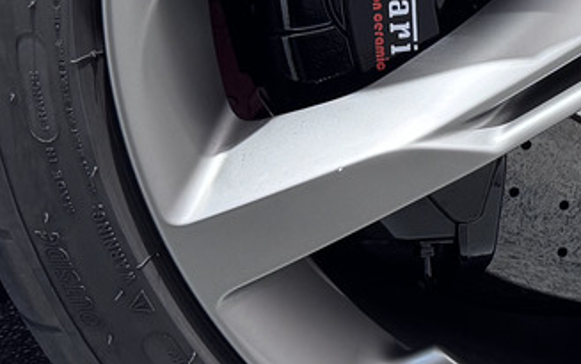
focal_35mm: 111
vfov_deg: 11.5
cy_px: -104
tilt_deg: -10.3
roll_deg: +0.5
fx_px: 1759
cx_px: 826
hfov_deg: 17.2
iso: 200
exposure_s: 1/50
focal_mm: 6.76
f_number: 1.78
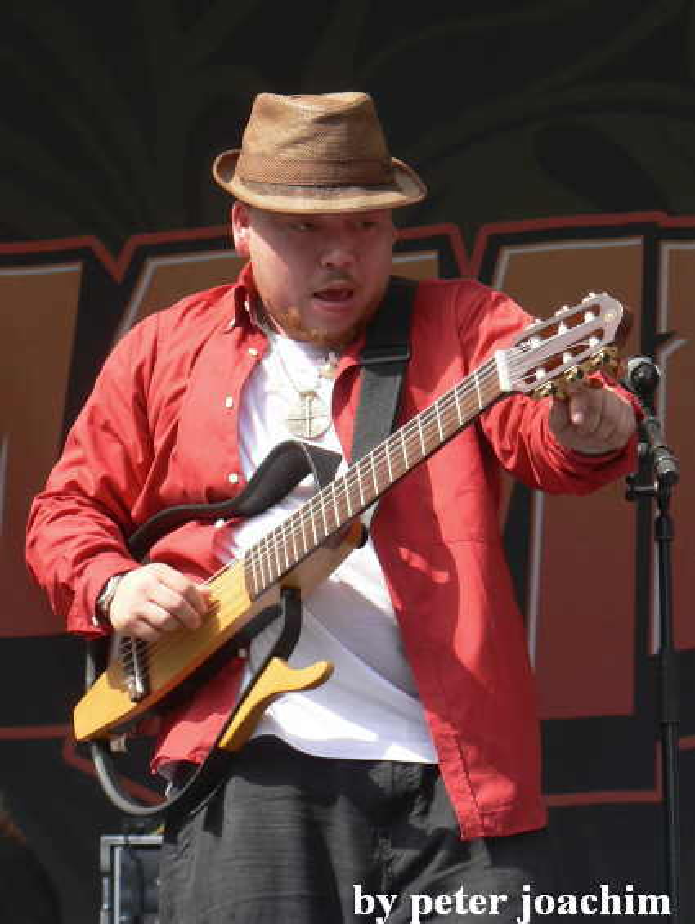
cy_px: 462
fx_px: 4542
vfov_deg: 11.6
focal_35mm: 170
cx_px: 348
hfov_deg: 8.7
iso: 64
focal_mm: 29.1
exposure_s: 1/160
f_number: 4
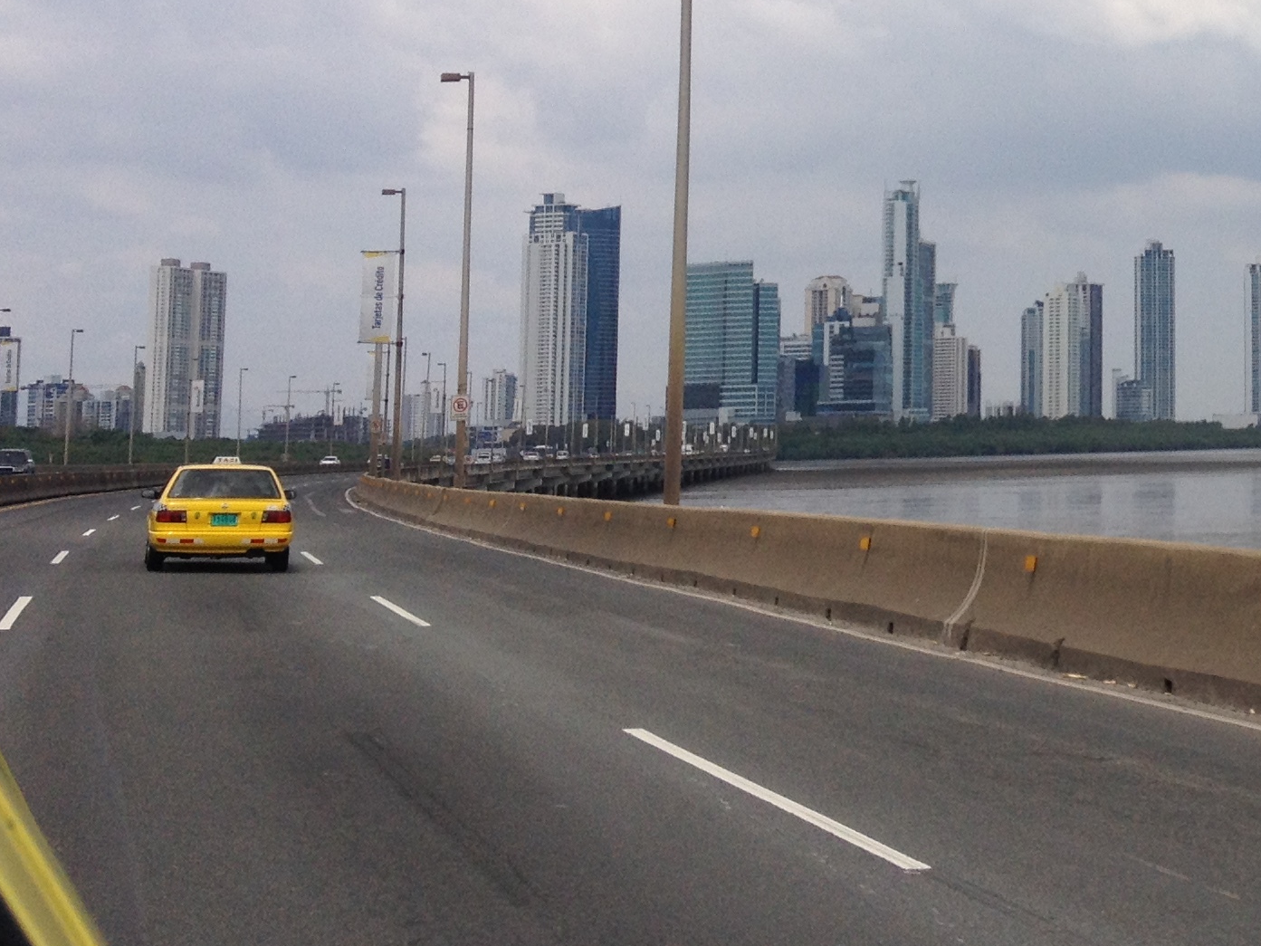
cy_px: 82
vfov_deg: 17.7
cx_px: 1412
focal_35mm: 82
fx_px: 2987
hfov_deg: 22.4
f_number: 2.4
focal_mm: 4.28
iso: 50
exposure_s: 1/2632
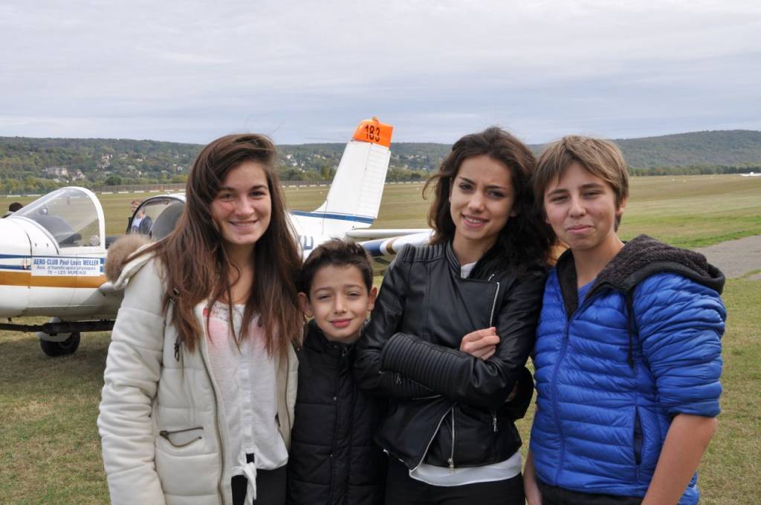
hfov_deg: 43.7
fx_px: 950
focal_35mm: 45
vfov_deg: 29.8
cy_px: 252
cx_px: 380
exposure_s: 1/250
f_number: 8
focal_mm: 30
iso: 200
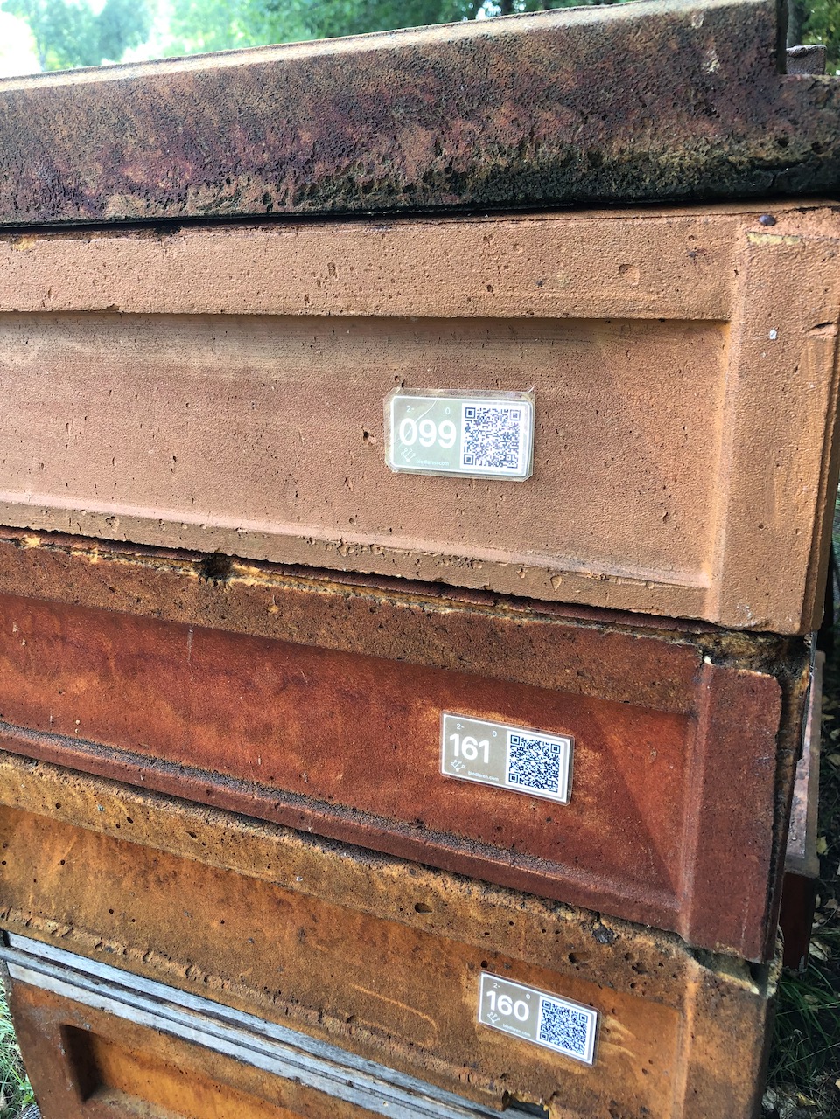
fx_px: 906
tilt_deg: -22.2
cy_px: 560
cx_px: 420
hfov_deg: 49.7
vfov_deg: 63.4
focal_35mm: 28
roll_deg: +1.9
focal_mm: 4
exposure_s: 1/120
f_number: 1.8
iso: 40
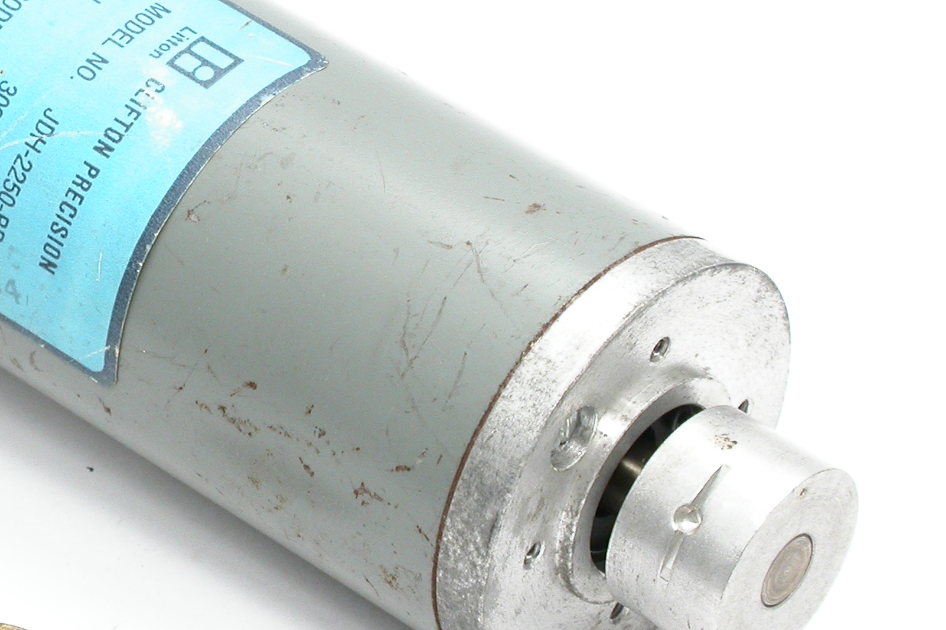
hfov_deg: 9.8
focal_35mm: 209
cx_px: 142
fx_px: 5490
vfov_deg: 6.6
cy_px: 235
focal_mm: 24
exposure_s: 1/5.5
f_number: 6.9
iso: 100
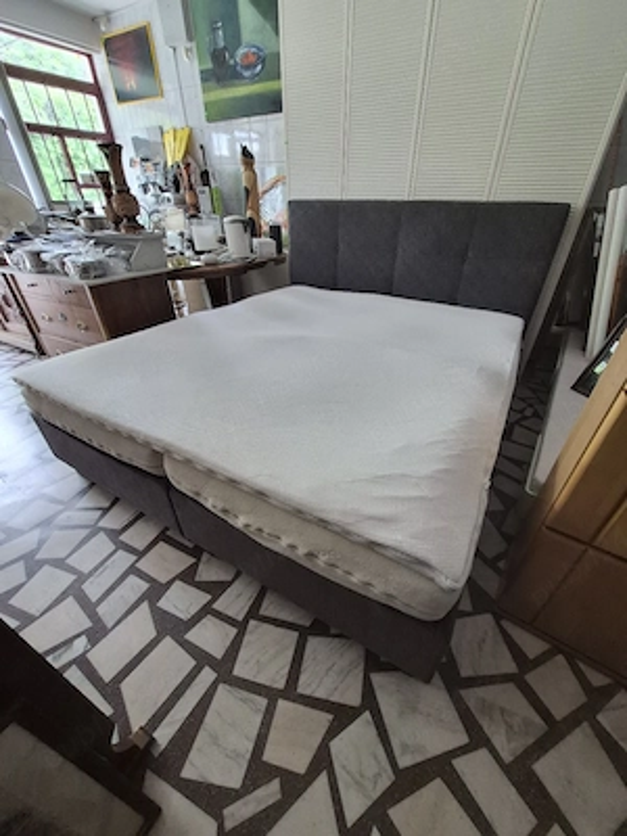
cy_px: 418
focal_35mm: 13
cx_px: 314
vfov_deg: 106.2
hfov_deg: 89.9
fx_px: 314
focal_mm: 1.74
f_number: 2.2
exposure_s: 1/50
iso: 160
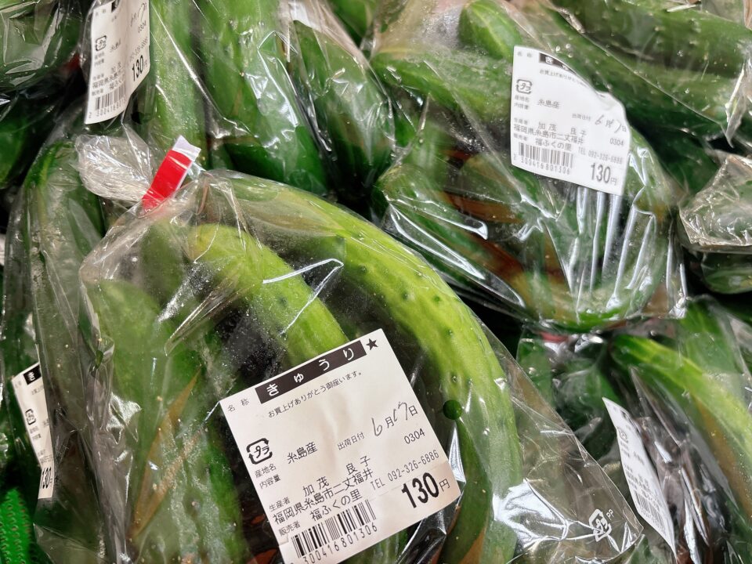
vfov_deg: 53.1
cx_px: 376
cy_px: 282
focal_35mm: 26
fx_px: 565
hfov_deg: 67.3
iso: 125
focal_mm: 5.96
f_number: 1.6
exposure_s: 1/60
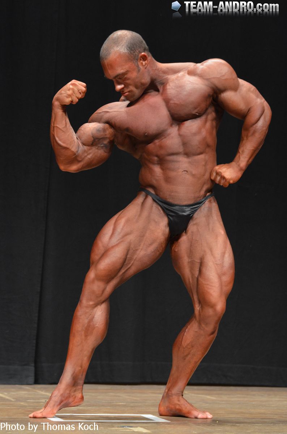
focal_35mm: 112
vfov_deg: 18.2
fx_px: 1352
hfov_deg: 12.1
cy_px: 217
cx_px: 144
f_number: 4
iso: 1250
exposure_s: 1/100
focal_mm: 75
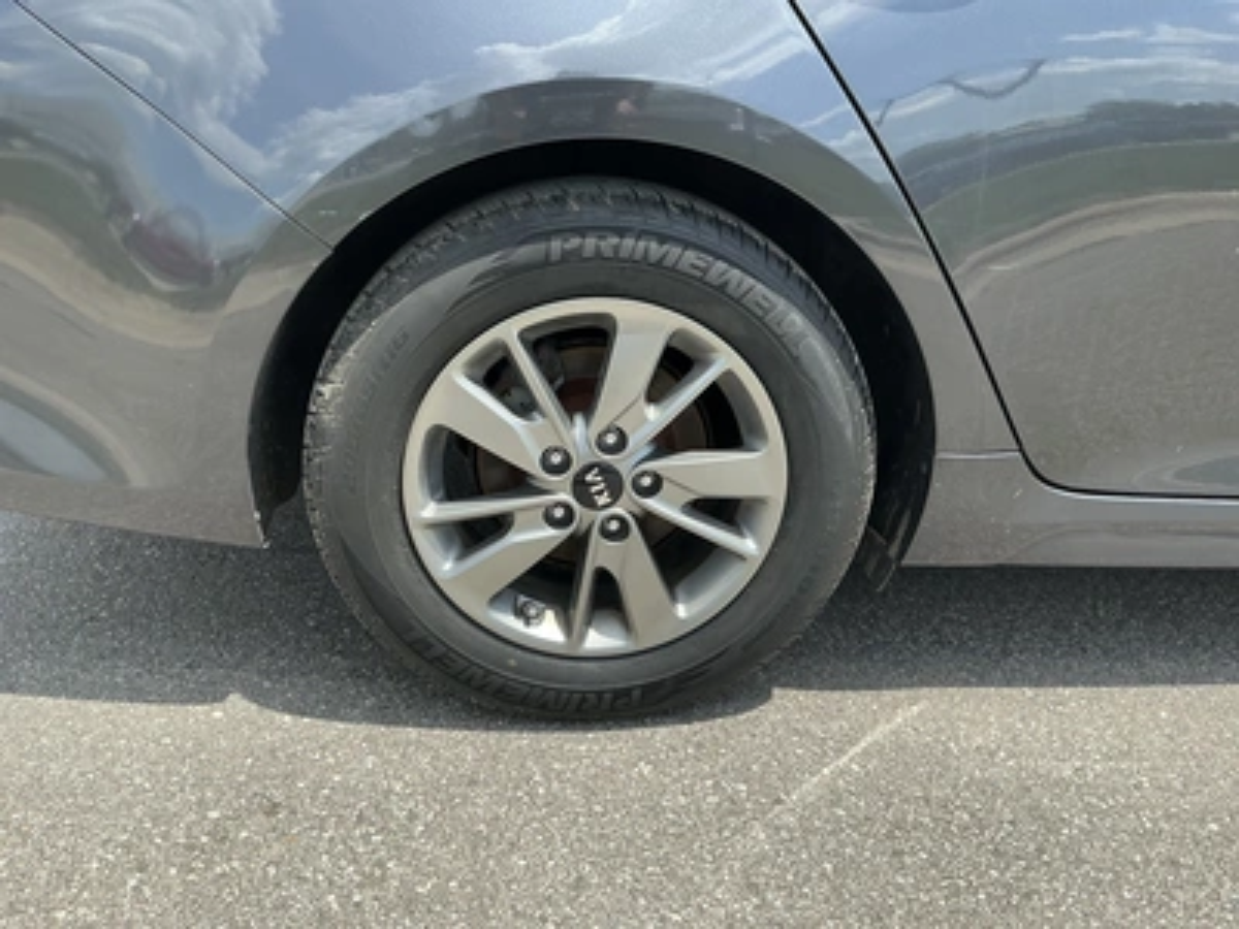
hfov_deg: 63.4
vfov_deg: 49.7
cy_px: 464
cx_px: 620
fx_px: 1002
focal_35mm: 28
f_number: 1.8
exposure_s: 1/883
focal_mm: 3
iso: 25
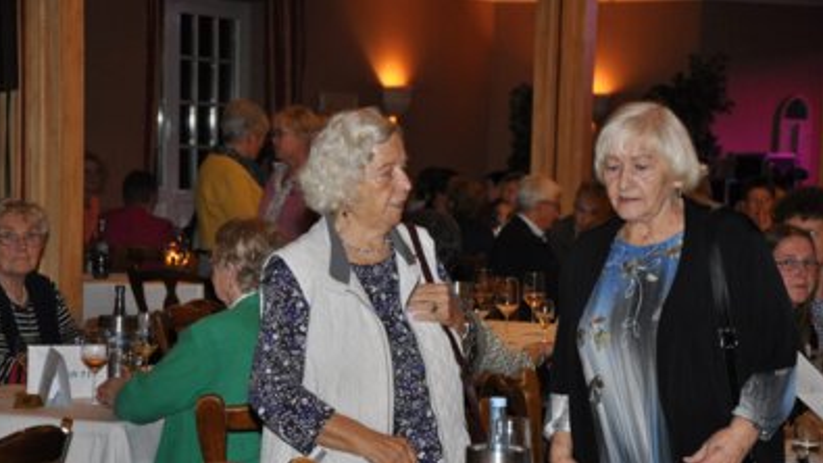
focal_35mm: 105
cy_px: 275
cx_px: 408
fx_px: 2291
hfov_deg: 20.4
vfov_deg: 11.5
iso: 800
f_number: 5.3
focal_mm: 66
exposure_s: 1/60
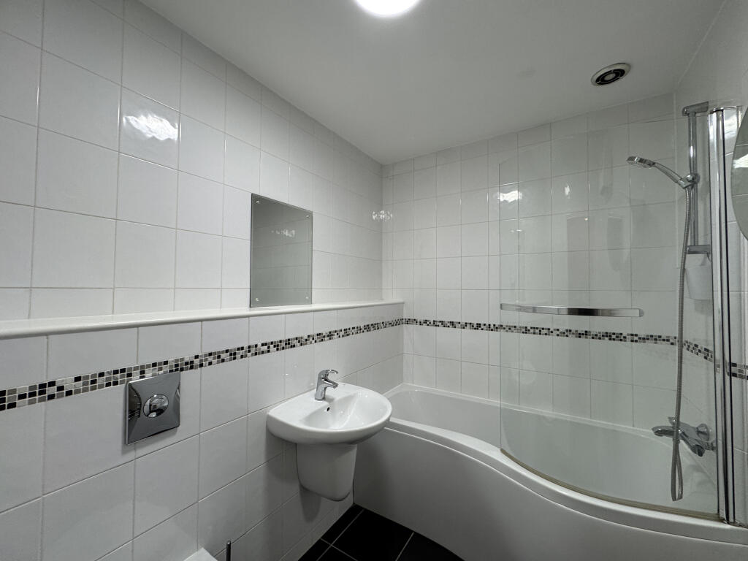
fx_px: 303
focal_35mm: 14
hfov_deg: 102.1
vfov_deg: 85.7
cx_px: 374
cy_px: 280
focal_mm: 2.22
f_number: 2.2
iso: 125
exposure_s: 1/100
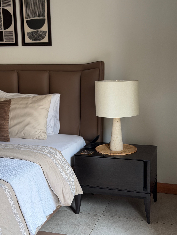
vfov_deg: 38.9
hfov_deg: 29.7
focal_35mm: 49
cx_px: 87
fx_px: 334
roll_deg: +0.2
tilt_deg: -10.3
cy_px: 119
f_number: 1.78
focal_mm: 6.76
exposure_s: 1/60
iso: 125
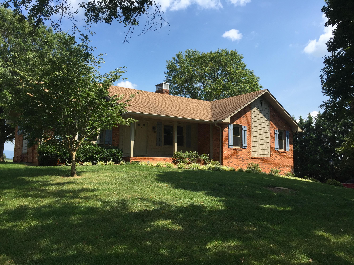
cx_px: 177
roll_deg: -2.1
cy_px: 132
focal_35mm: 29
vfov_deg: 48.2
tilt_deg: +6.4
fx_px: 297
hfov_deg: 61.7
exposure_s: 1/1522
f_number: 2.2
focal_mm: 4.15
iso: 32
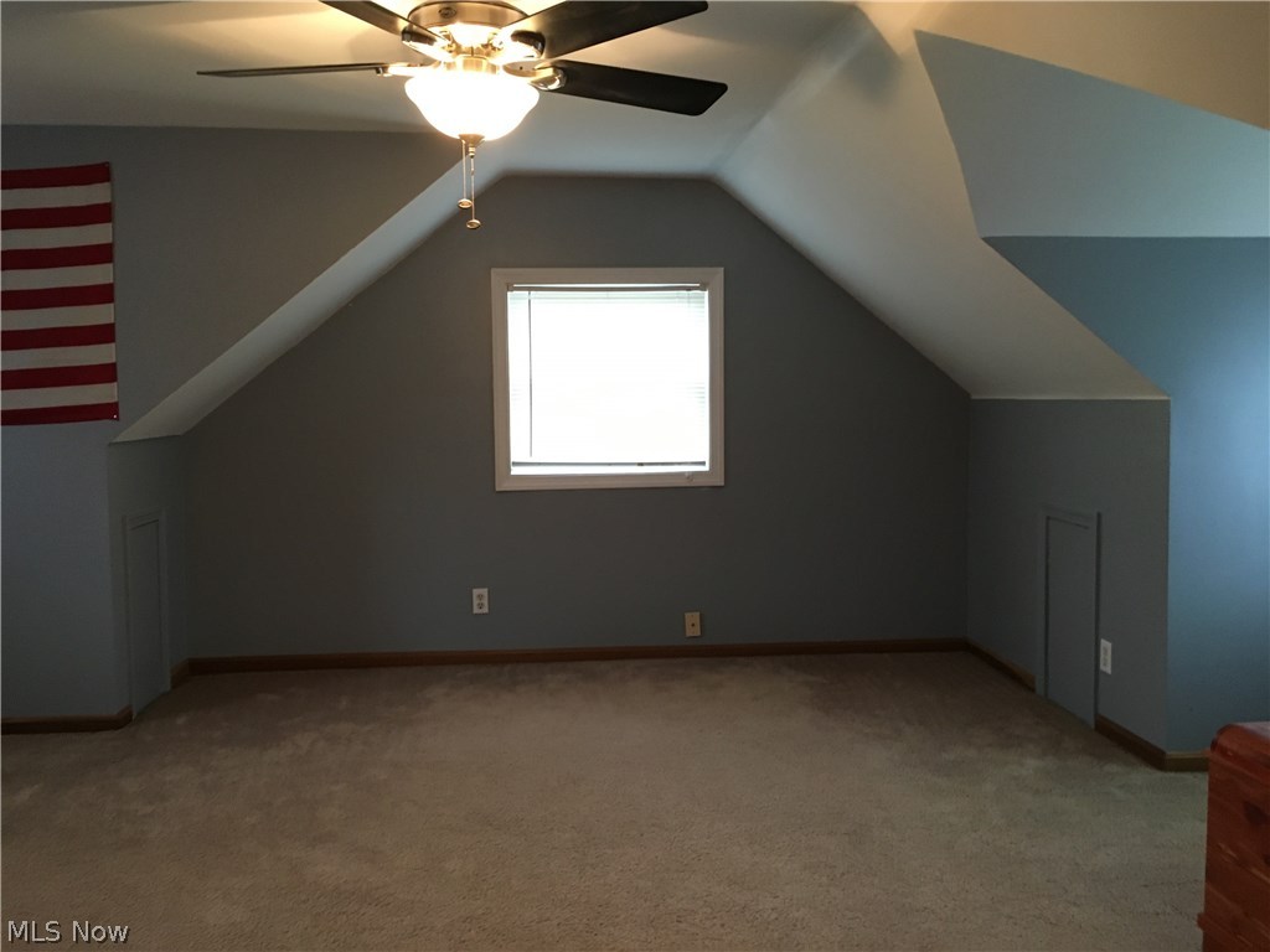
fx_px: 1064
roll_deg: +1.3
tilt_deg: -3.3
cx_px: 635
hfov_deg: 61.7
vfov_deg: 48.2
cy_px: 476
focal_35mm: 29
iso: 200
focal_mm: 4.15
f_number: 2.2
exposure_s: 1/17
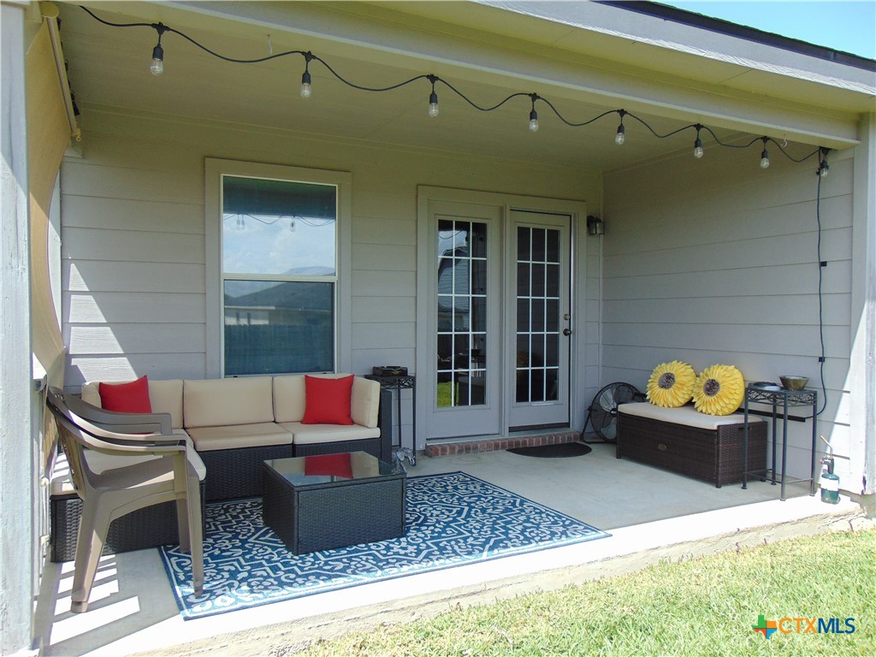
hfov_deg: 69.4
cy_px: 328
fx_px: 633
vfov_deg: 54.9
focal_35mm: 25
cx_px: 438
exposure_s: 1/400
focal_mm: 4.5
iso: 80
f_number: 3
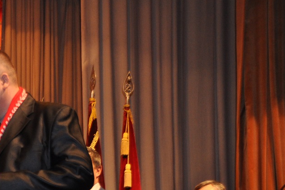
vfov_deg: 12.4
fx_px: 847
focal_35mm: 107
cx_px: -73
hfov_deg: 18.0
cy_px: 247
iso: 640
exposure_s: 1/125
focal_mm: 26
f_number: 3.8
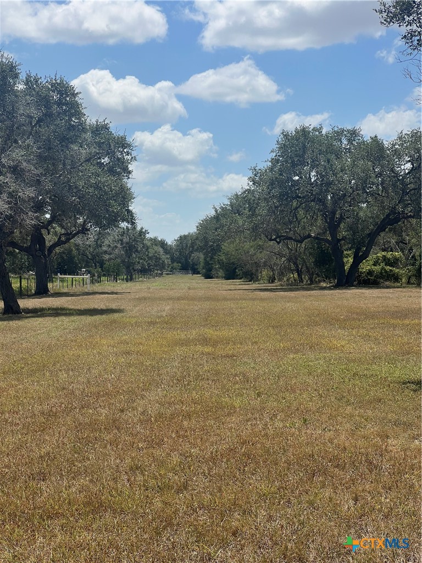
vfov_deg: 25.3
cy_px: 282
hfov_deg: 19.1
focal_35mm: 77
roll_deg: +0.3
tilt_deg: +1.0
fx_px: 1252
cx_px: 211
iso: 32
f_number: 2.8
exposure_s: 1/935
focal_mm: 9
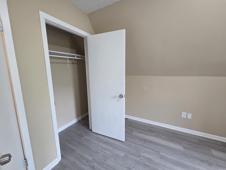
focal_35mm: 13
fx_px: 85
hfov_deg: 106.2
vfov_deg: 89.9
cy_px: 85
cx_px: 113
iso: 400
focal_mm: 2.2
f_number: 2.2
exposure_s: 1/60
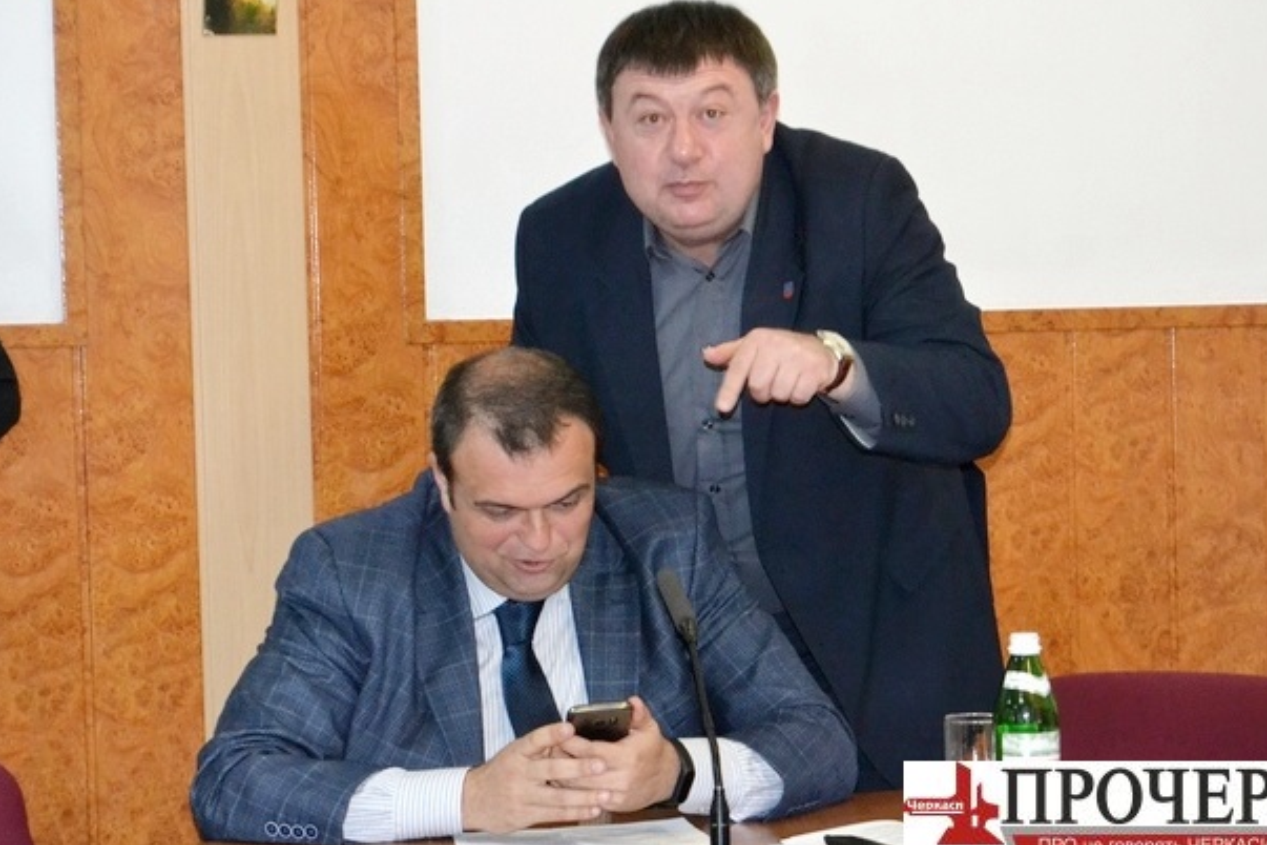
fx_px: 3080
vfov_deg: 15.6
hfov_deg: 23.2
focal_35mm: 88
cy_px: 419
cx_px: 658
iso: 3200
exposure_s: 1/60
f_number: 5.6
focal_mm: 55
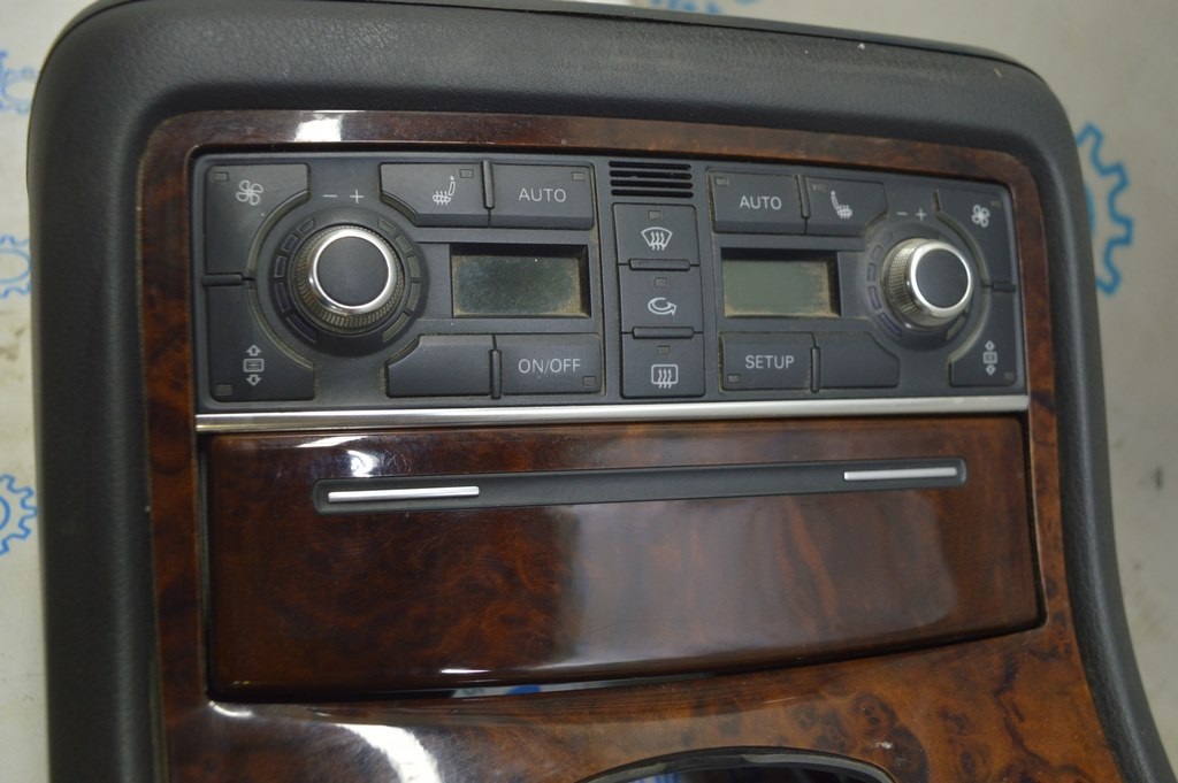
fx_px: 1226
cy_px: 392
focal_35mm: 38
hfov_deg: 51.3
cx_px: 589
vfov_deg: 35.4
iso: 400
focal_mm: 25
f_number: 5.6
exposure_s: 1/20
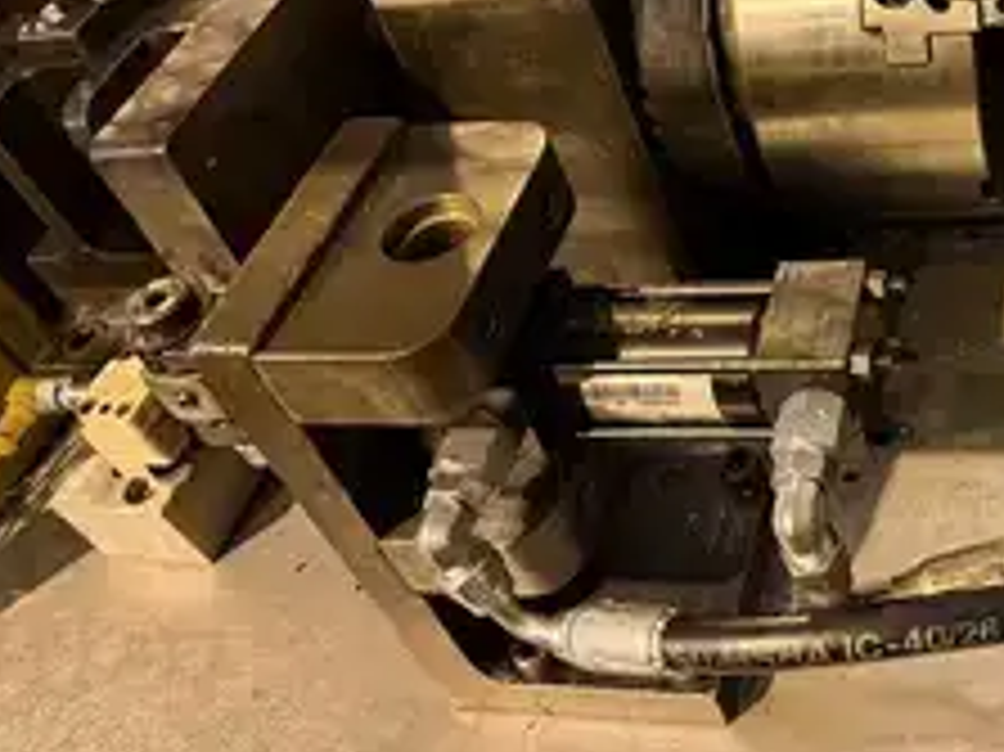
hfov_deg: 40.9
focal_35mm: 43
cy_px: 203
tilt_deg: -40.3
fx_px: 1246
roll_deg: +13.3
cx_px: 882
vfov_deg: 33.0
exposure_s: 1/40
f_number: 1.78
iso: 1000
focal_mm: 6.76
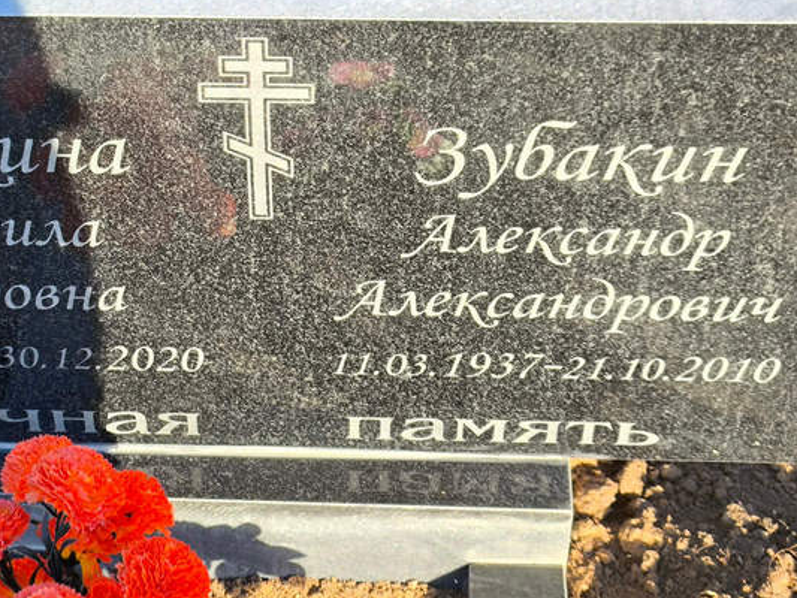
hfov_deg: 25.9
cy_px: 296
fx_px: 1727
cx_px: 271
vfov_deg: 19.6
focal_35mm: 75
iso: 50
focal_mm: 4.71
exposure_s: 1/345
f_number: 1.7
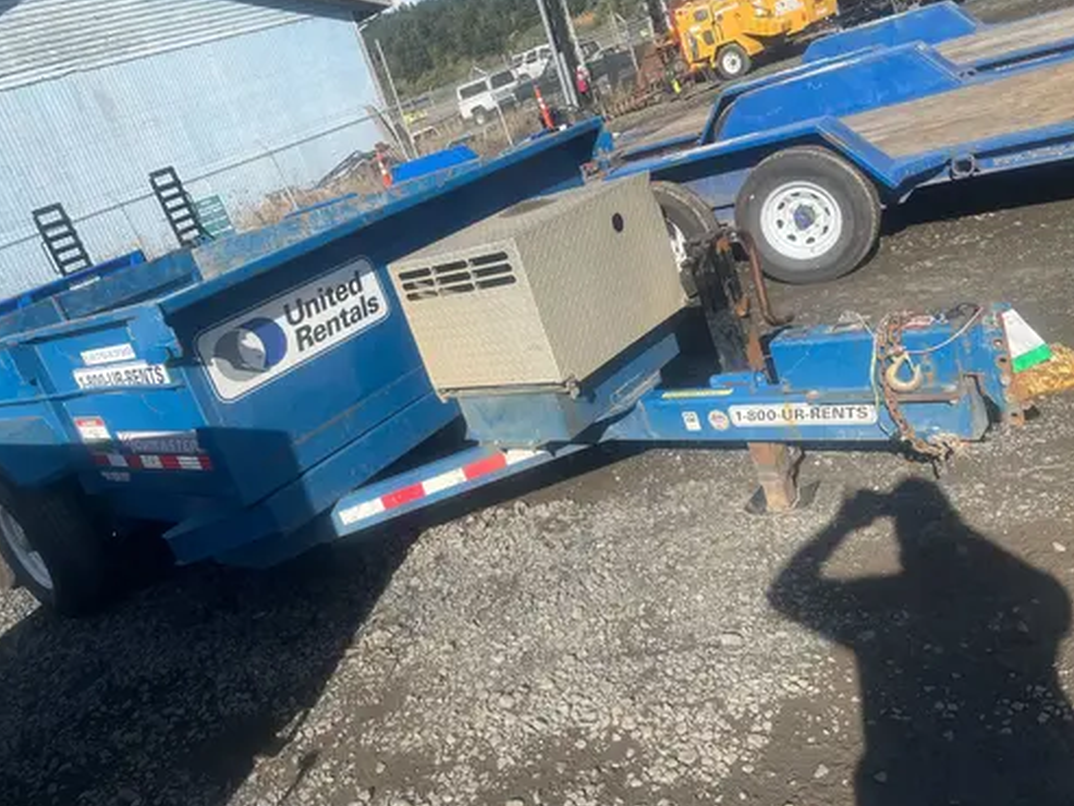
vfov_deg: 48.2
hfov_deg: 61.6
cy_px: 374
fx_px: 900
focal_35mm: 29
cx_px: 495
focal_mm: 5.1
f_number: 1.6
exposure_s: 1/3049
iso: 50
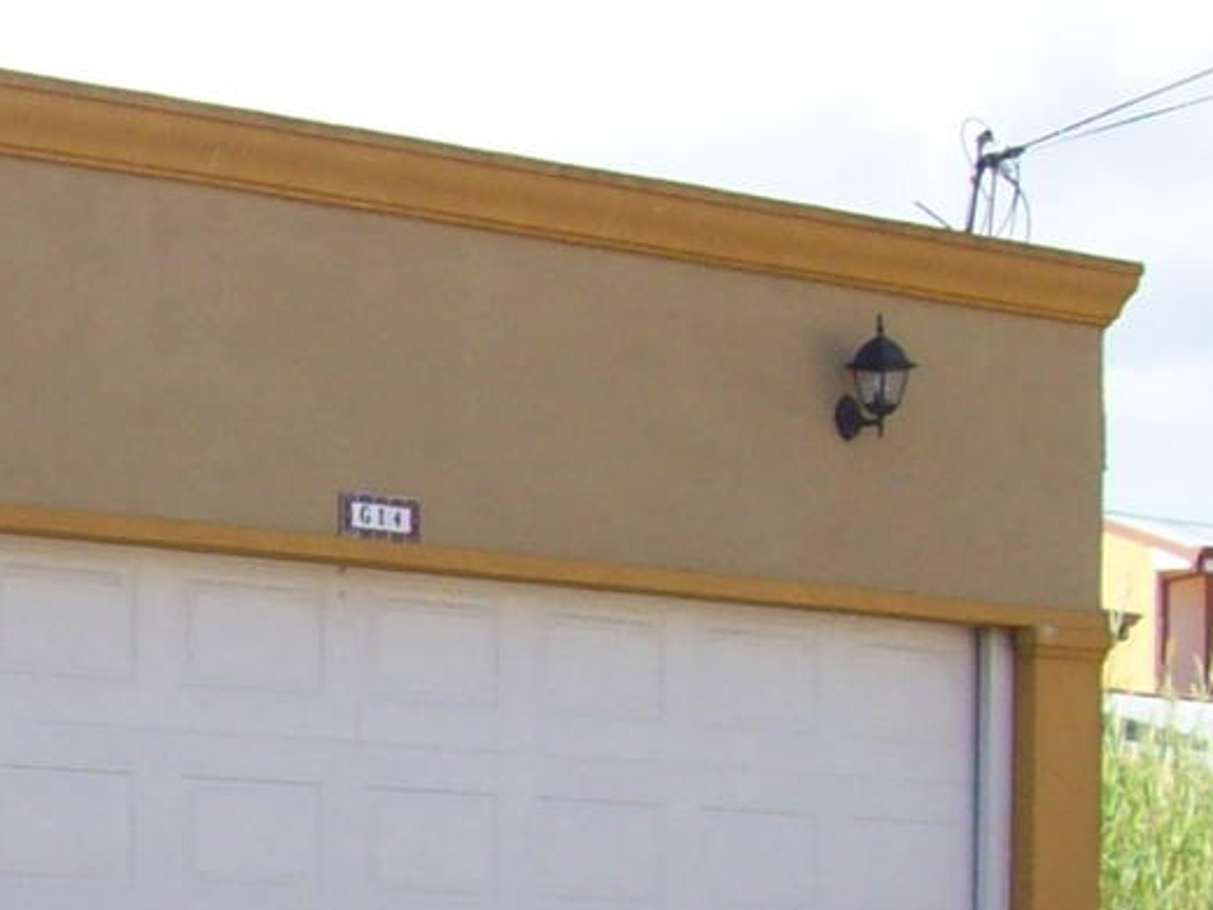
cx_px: -620
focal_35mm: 133
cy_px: 1113
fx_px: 4661
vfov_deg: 10.9
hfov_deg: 13.9
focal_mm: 6
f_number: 2.7
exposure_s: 1/644
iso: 80
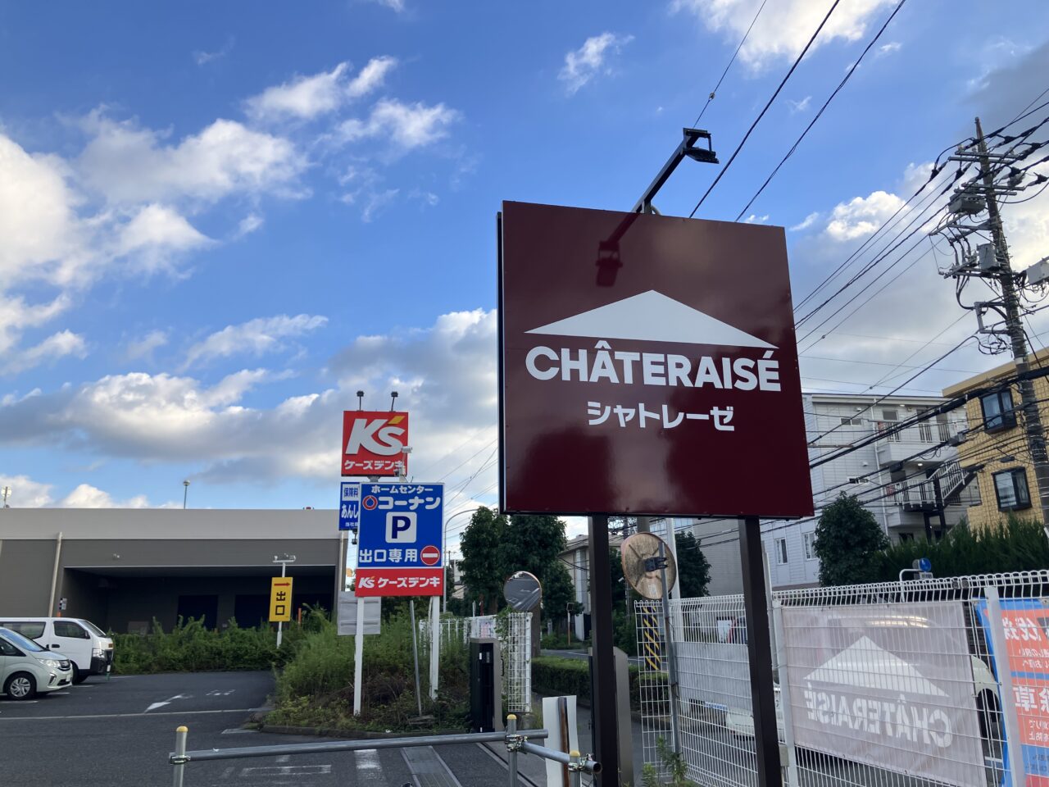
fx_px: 849
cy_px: 394
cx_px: 524
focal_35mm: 28
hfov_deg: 63.4
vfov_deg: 49.7
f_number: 1.8
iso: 32
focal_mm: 3.99
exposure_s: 1/1012
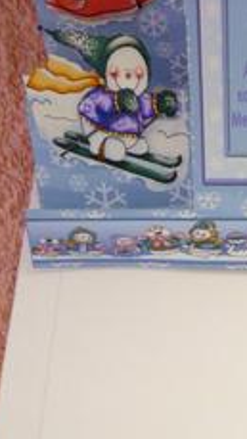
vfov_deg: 33.8
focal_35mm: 62
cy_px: 211
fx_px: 721
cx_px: 275
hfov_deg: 18.7
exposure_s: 1/25
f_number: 3.3
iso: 400
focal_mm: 5.2
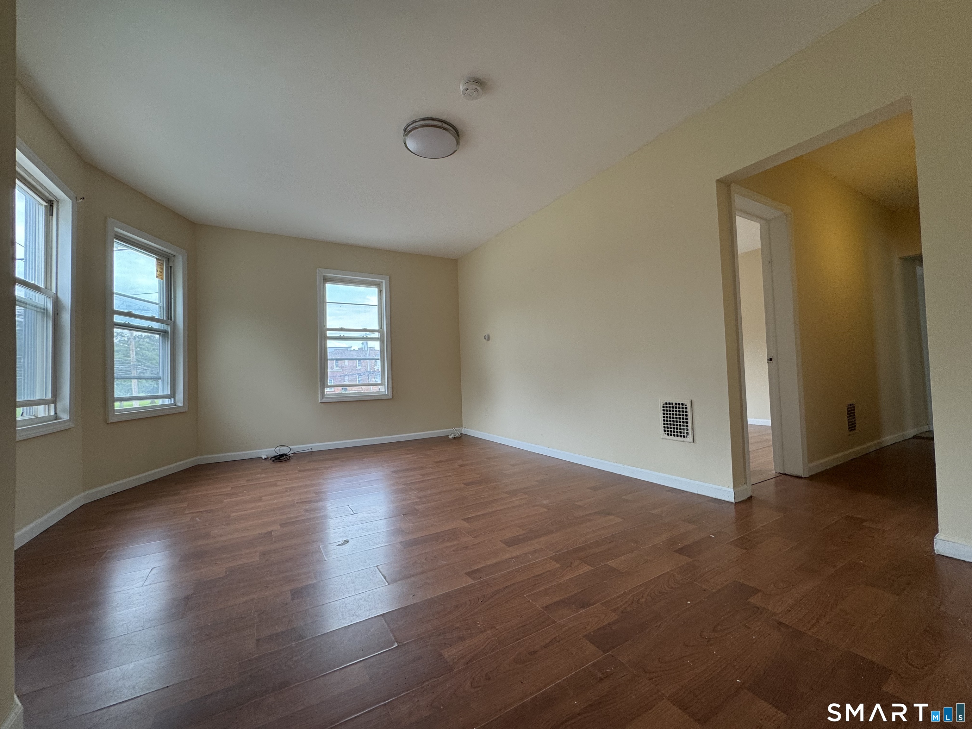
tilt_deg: +0.3
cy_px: 364
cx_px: 486
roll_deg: +1.0
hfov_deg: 102.1
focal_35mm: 14
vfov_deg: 85.7
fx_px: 393
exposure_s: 1/120
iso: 125
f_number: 2.2
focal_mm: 2.22
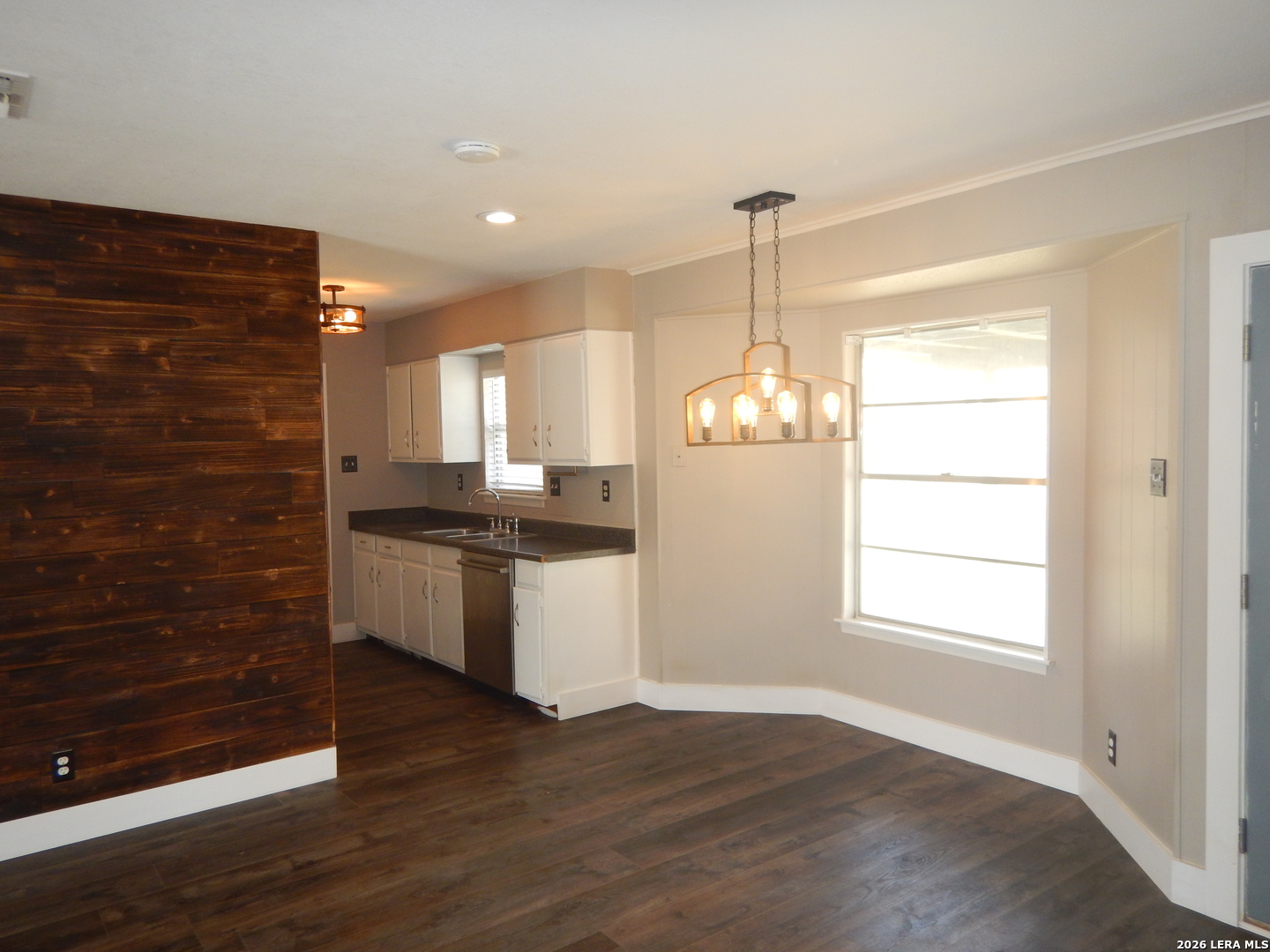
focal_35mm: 24
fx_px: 881
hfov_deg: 71.6
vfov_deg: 56.8
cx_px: 635
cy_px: 476
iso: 180
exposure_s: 1/60
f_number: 2.8
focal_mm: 4.3
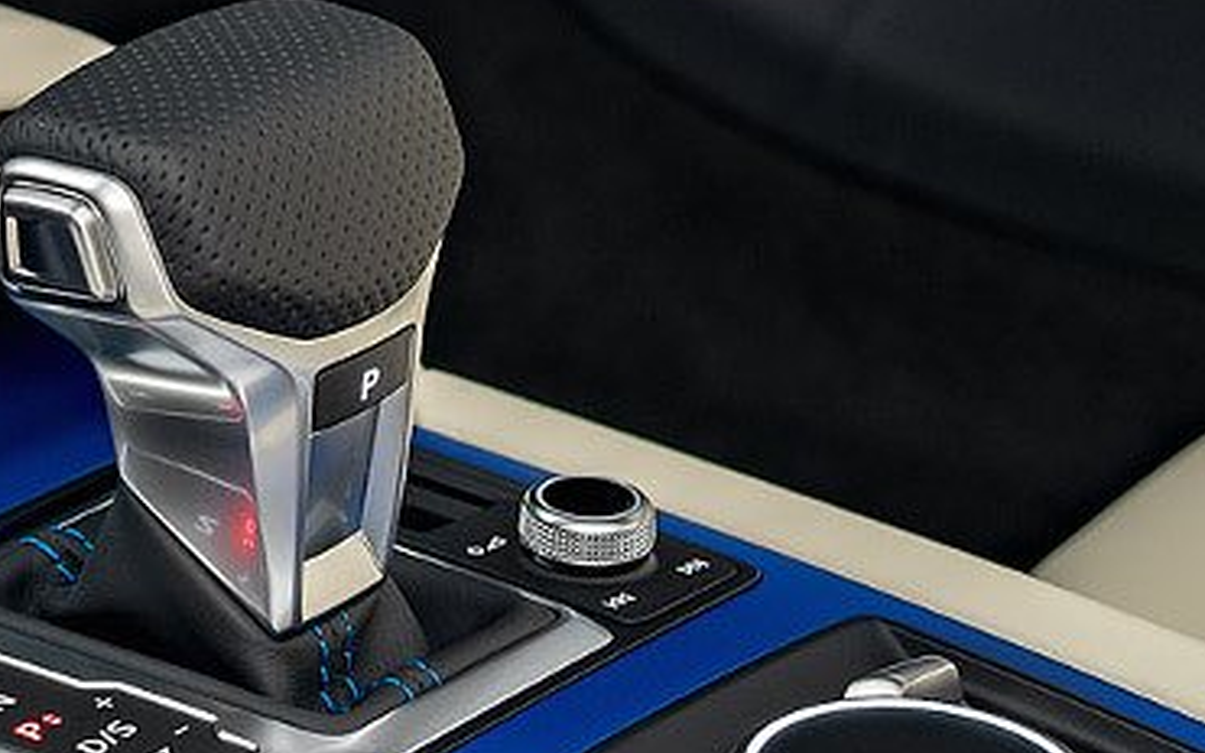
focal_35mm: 220
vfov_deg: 6.0
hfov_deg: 9.4
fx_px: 7226
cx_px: -354
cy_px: 182
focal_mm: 50
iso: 100
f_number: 4
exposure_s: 1/4
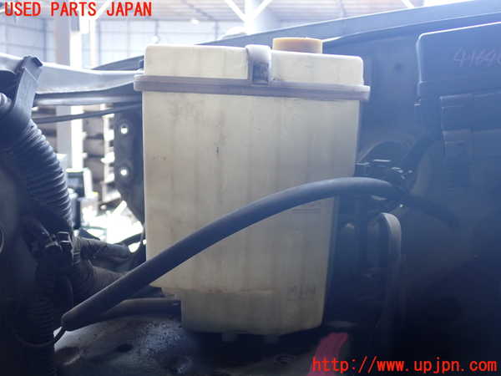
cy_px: 188
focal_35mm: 38
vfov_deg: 37.7
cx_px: 250
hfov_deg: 49.0
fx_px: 550
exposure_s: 1/125
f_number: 2.7
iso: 160
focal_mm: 6.83
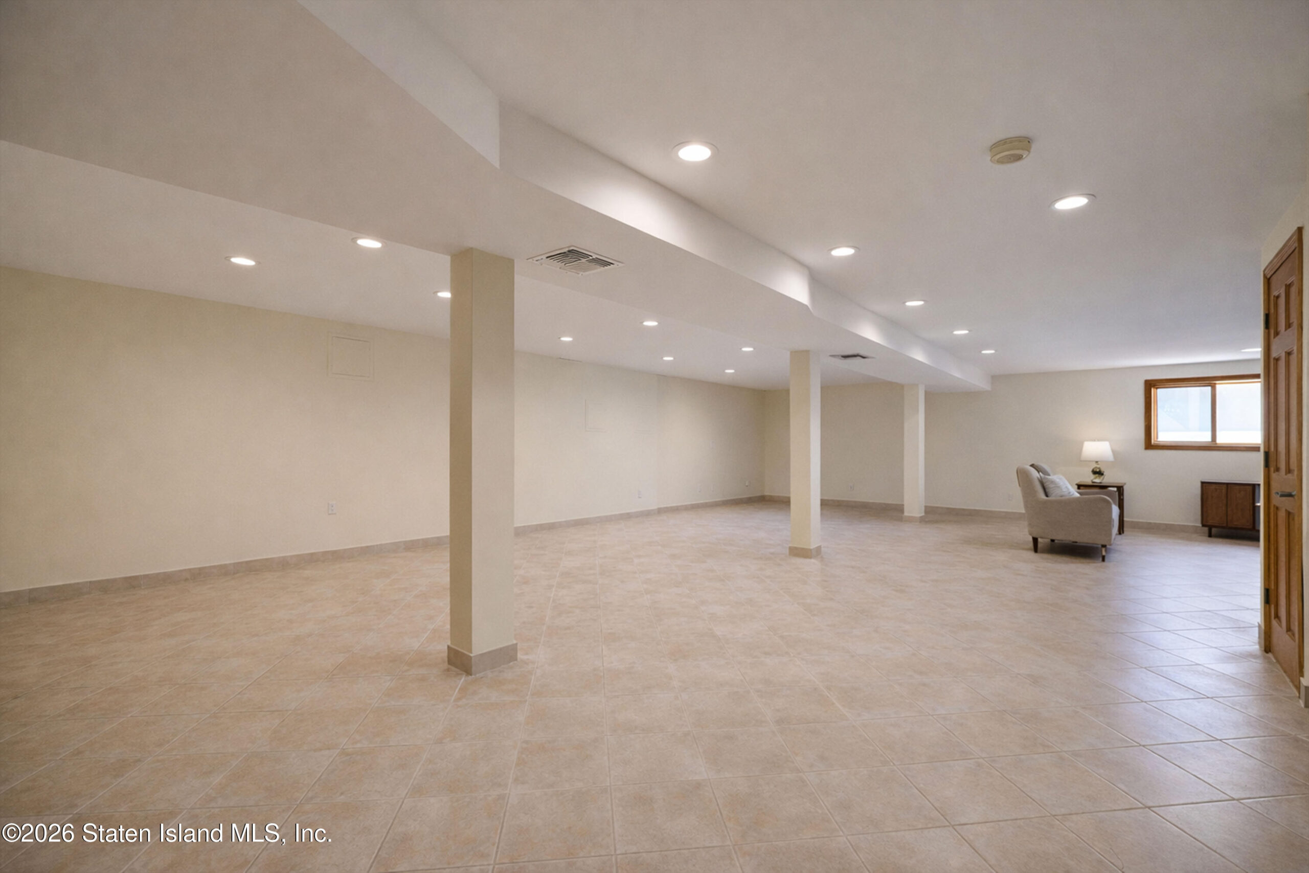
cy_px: 436
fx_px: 582
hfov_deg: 96.7
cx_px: 654
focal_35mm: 16
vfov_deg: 73.8
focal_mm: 16
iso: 1250
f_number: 4
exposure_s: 1/160
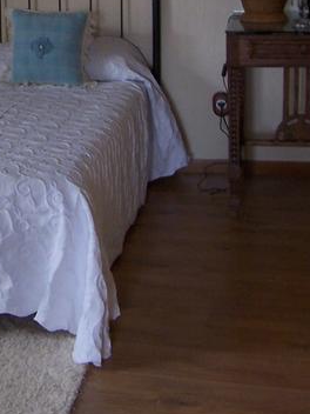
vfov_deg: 23.3
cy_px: 15
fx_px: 967
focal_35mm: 81
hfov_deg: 17.9
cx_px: 30
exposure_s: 1/8
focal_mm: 6.3
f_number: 2.8
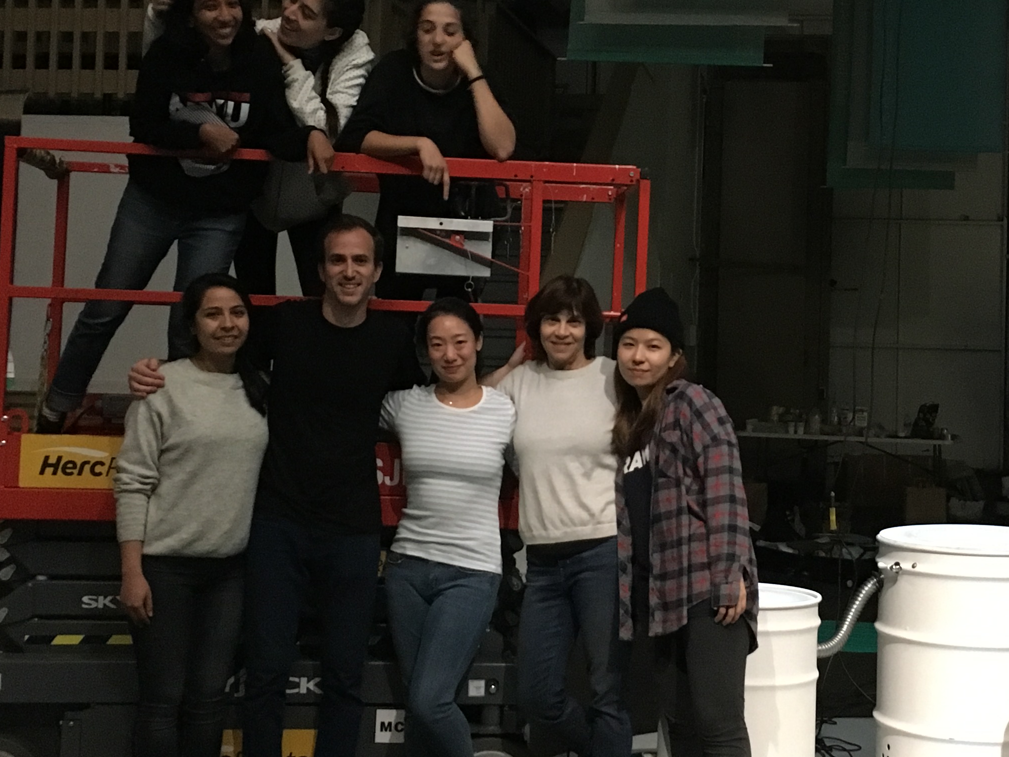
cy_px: 284
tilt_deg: +2.8
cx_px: 653
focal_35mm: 58
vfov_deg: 25.2
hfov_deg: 33.0
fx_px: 1691
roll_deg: -1.3
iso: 320
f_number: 2.2
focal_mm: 4.15
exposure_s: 1/15
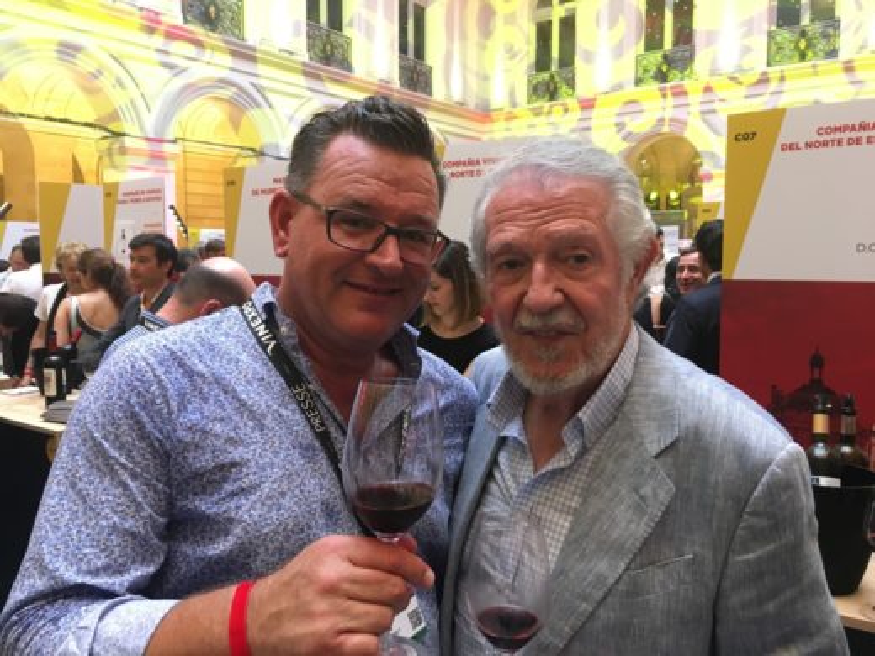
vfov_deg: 48.2
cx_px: 438
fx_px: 733
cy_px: 328
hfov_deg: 61.7
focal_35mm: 29
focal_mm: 4.15
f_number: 2.2
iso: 200
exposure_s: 1/20
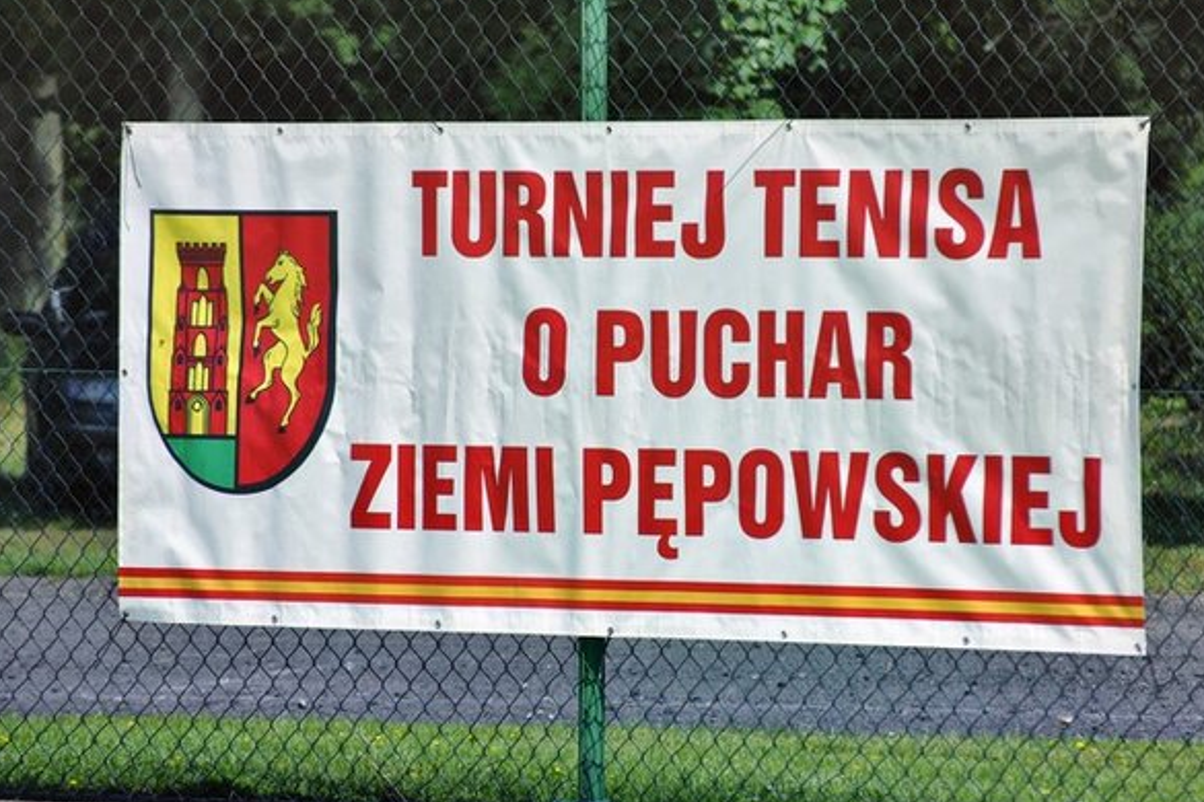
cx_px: 663
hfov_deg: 7.5
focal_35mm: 276
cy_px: 420
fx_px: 9215
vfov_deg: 5.0
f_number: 5.3
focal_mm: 165
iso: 140
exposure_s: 1/1000
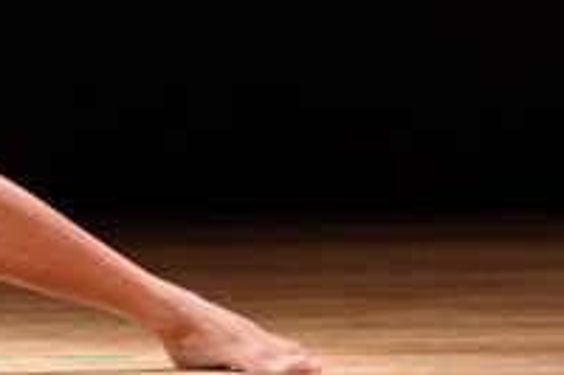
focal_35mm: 1164
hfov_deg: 1.8
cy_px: -180
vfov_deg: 1.2
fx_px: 18221
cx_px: -368
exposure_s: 1/400
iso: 4000
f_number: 5.6
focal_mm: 200
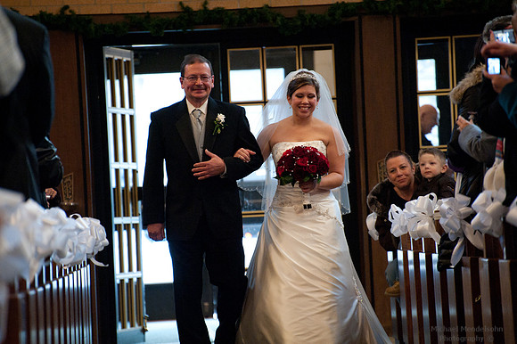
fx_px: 3445
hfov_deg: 8.6
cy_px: 172
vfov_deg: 5.7
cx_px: 258
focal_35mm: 240
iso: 5000
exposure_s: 1/80
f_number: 5.3
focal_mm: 240
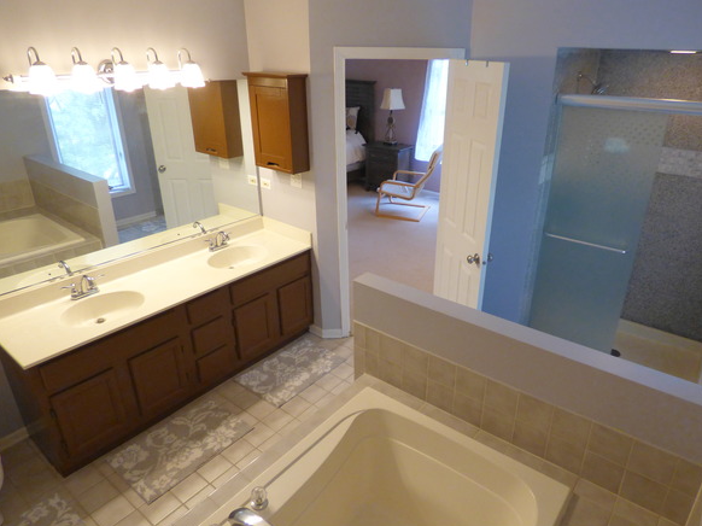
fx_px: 446
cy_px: 261
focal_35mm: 22
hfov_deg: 76.3
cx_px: 379
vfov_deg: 61.0
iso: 250
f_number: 2.8
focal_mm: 3.58
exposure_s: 1/60
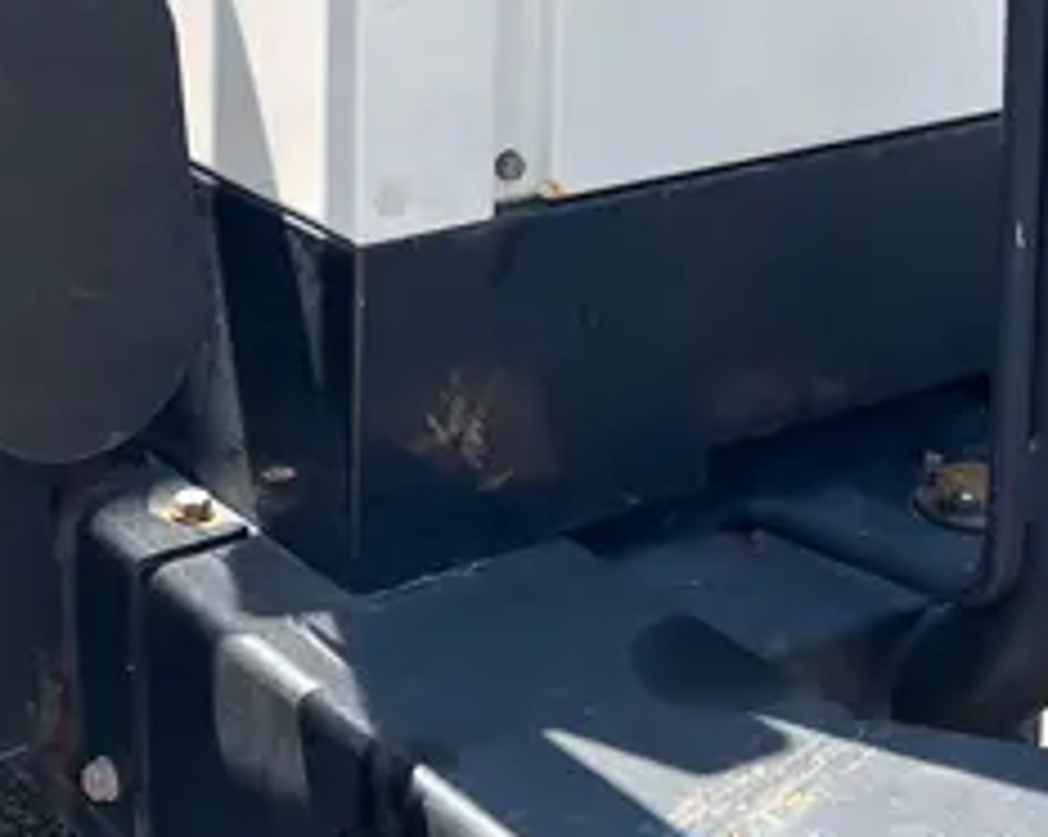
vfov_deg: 18.3
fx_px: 2479
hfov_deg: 23.9
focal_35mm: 80
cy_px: -115
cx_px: 562
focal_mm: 5.1
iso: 50
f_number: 1.6
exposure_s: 1/1339
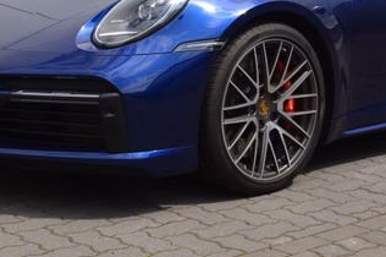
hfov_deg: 23.9
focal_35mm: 85
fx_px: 910
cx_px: 236
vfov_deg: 15.8
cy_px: 16
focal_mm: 28
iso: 200
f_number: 11
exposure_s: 1/125
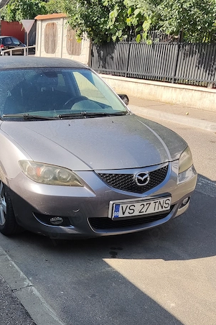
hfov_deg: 28.6
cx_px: 42
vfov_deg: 41.9
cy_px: 230
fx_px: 414
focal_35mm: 46
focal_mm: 4.71
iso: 50
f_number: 1.79
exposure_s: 1/987
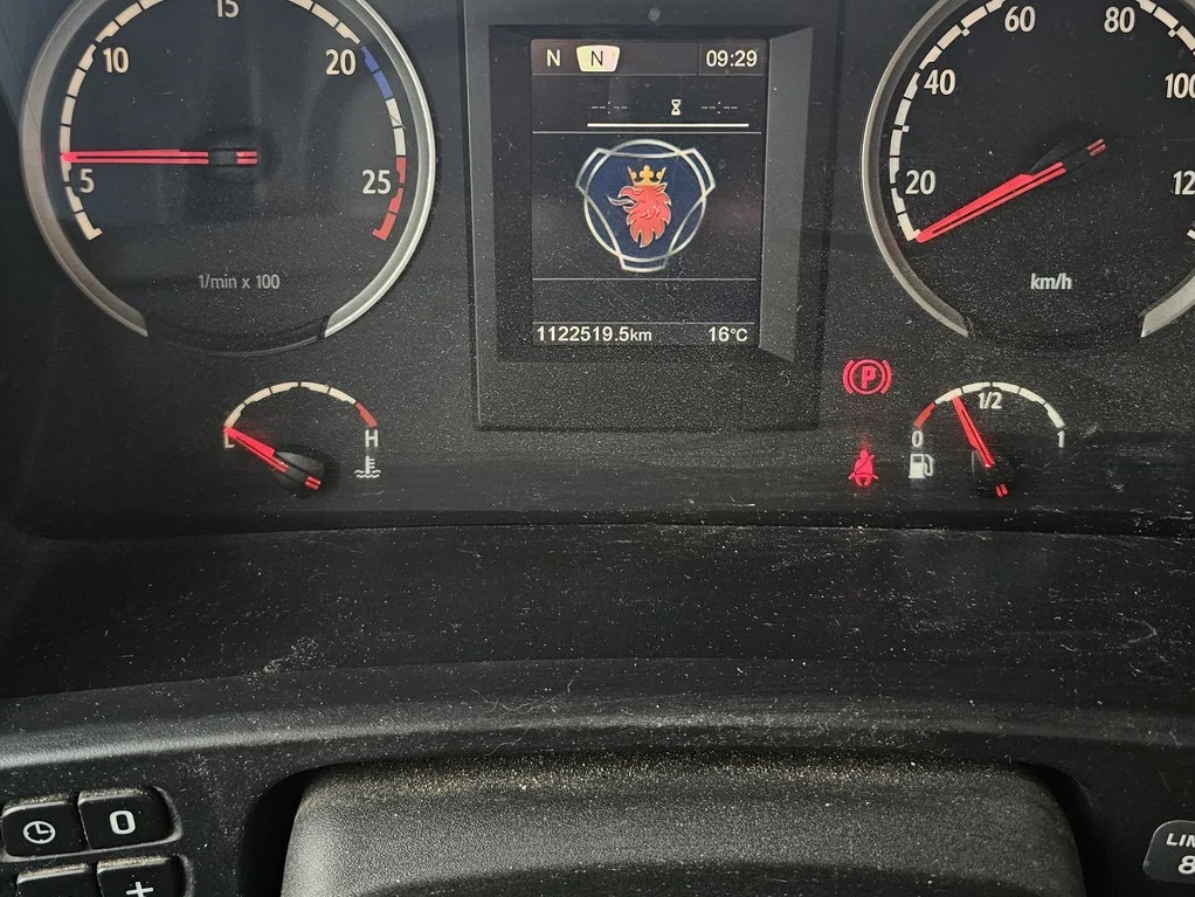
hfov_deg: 51.3
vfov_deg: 39.4
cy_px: 330
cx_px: 571
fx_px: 1243
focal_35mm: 36
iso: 125
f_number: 1.7
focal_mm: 6.3
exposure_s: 1/190
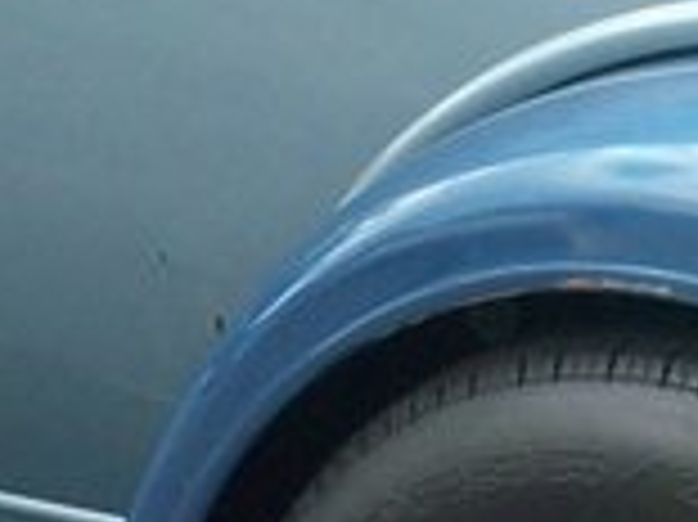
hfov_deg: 7.5
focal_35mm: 264
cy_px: -130
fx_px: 5319
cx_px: 459
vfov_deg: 5.6
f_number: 2.8
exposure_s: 1/278
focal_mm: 5.7
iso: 64
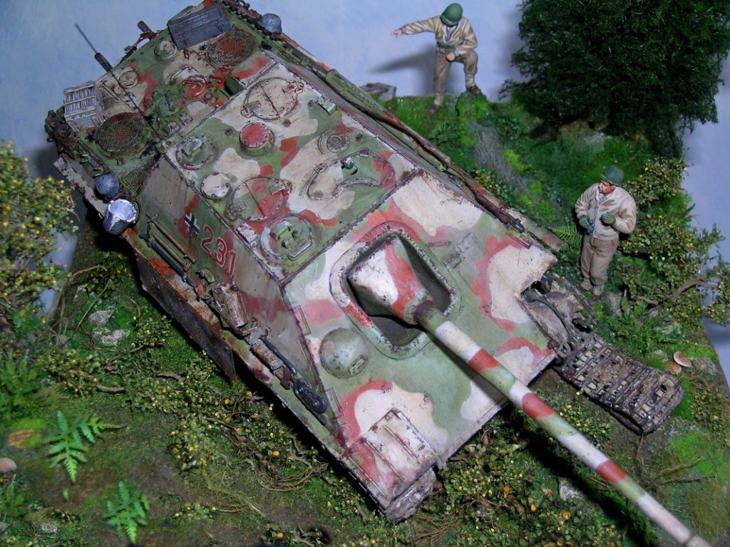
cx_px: 365
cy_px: 274
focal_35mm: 50
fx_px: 1054
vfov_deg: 29.1
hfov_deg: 38.2
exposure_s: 1/60.1
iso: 50
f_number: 3.4
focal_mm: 10.3
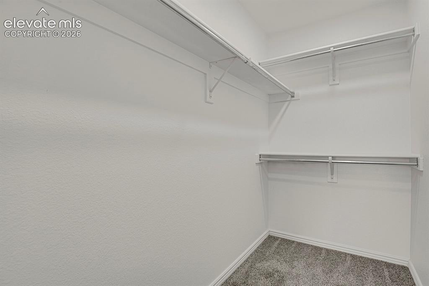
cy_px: 143
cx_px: 214
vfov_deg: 70.4
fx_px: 203
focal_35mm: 17
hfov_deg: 93.3
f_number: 8
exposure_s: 1/1.25
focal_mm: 17
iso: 250
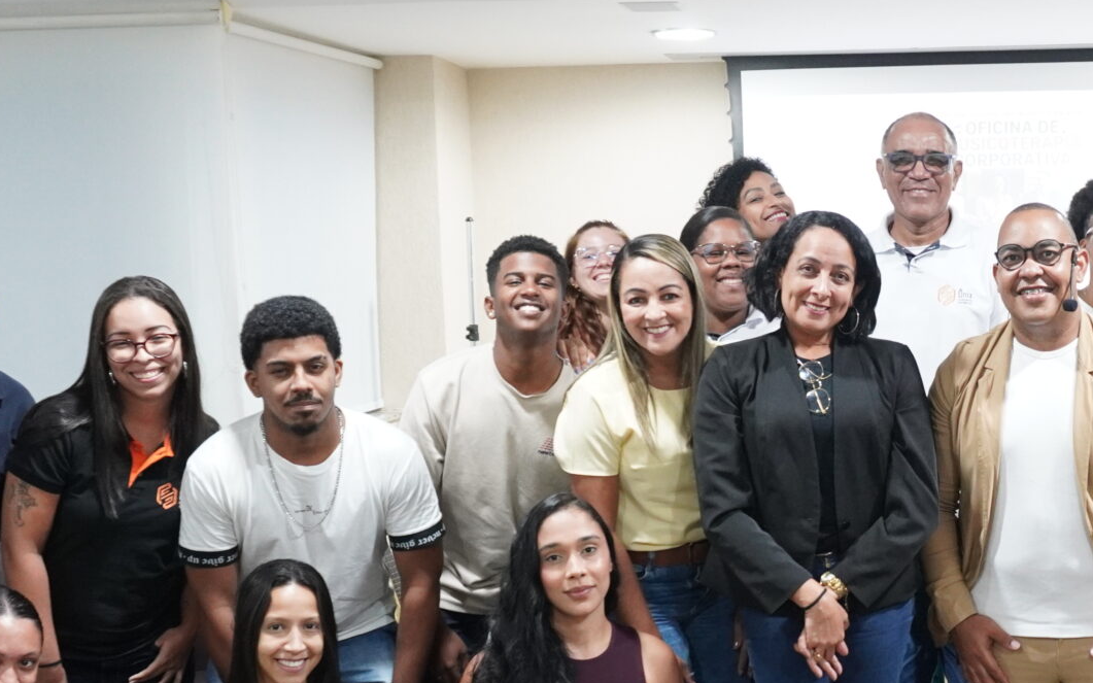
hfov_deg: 33.1
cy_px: 455
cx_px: 946
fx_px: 1757
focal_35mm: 59
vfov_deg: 21.9
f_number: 3.5
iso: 1250
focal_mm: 16
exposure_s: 1/25
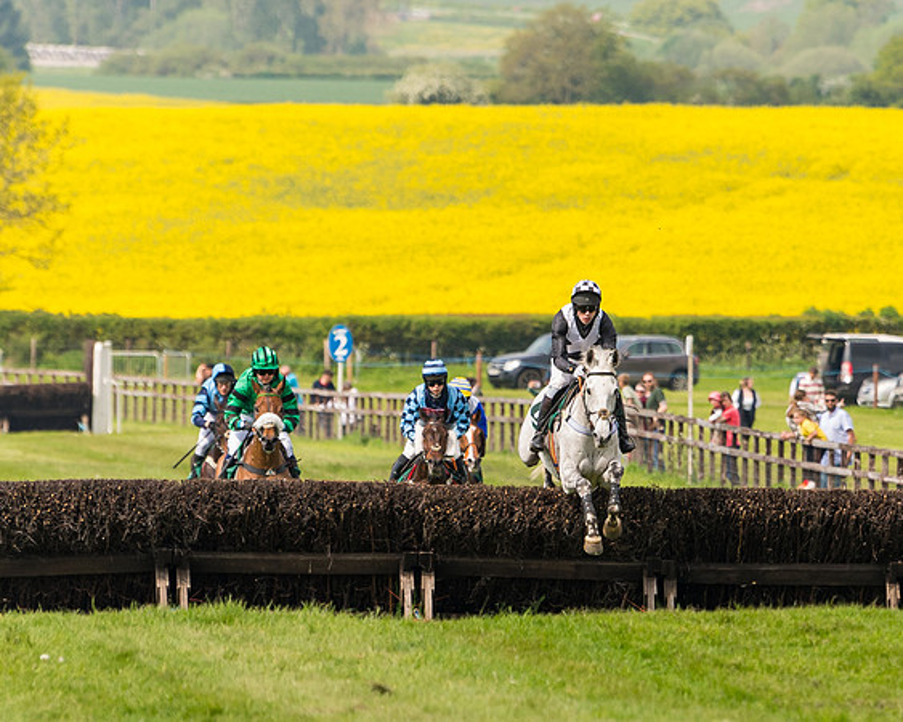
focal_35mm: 522
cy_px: 410
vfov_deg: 3.0
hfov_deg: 3.7
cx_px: 593
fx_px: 13951
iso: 400
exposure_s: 1/2500
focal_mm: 200
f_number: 4
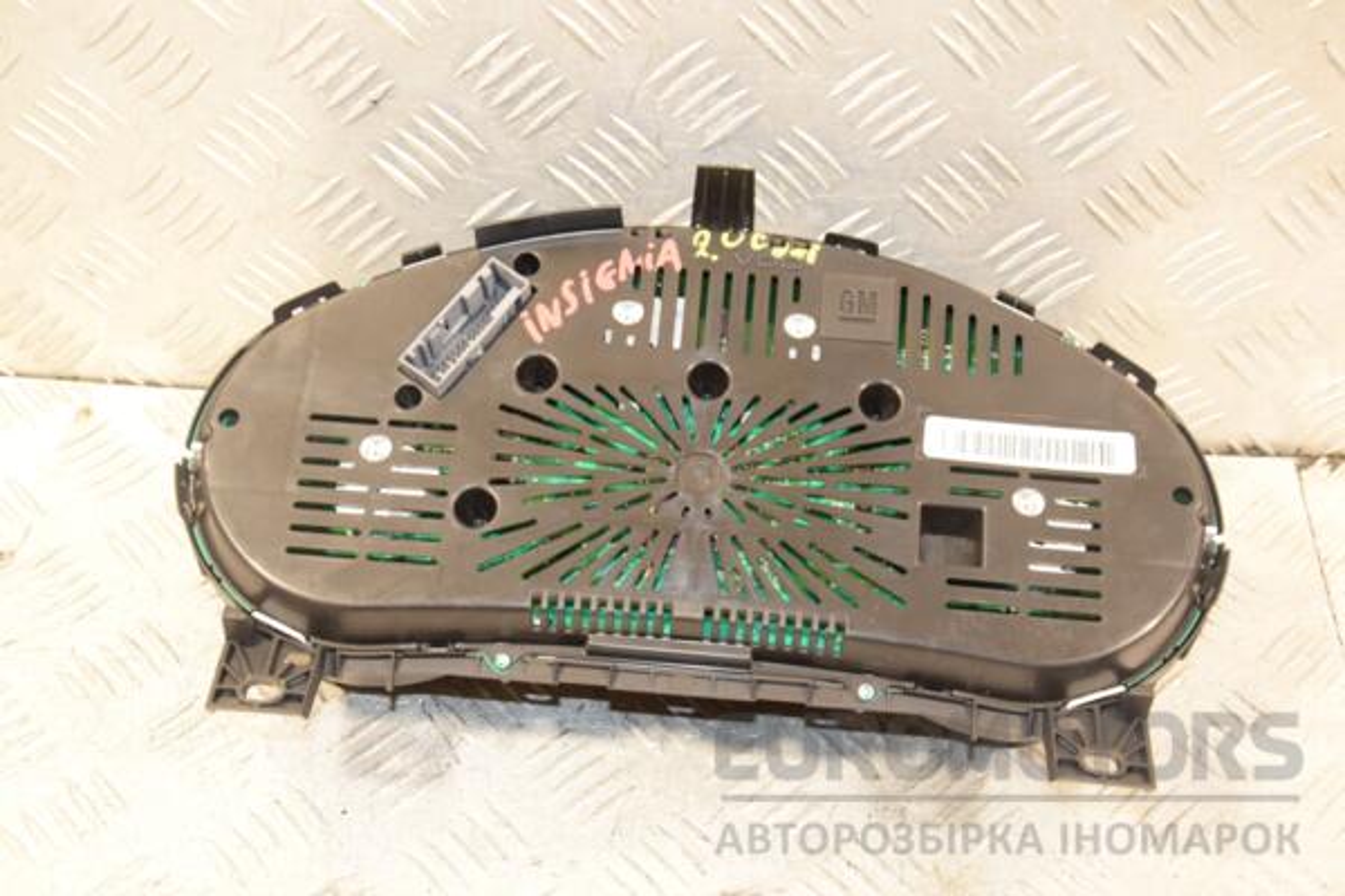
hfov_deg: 38.9
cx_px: 672
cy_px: 448
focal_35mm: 51
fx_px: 1905
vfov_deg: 26.5
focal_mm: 34
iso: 1600
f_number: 5.6
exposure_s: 1/100
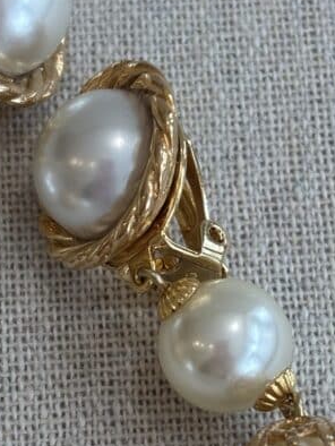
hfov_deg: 11.0
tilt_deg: -69.9
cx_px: 75
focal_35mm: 135
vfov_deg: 14.5
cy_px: 352
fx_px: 1740
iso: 25
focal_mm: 5.96
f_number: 1.6
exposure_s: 1/161
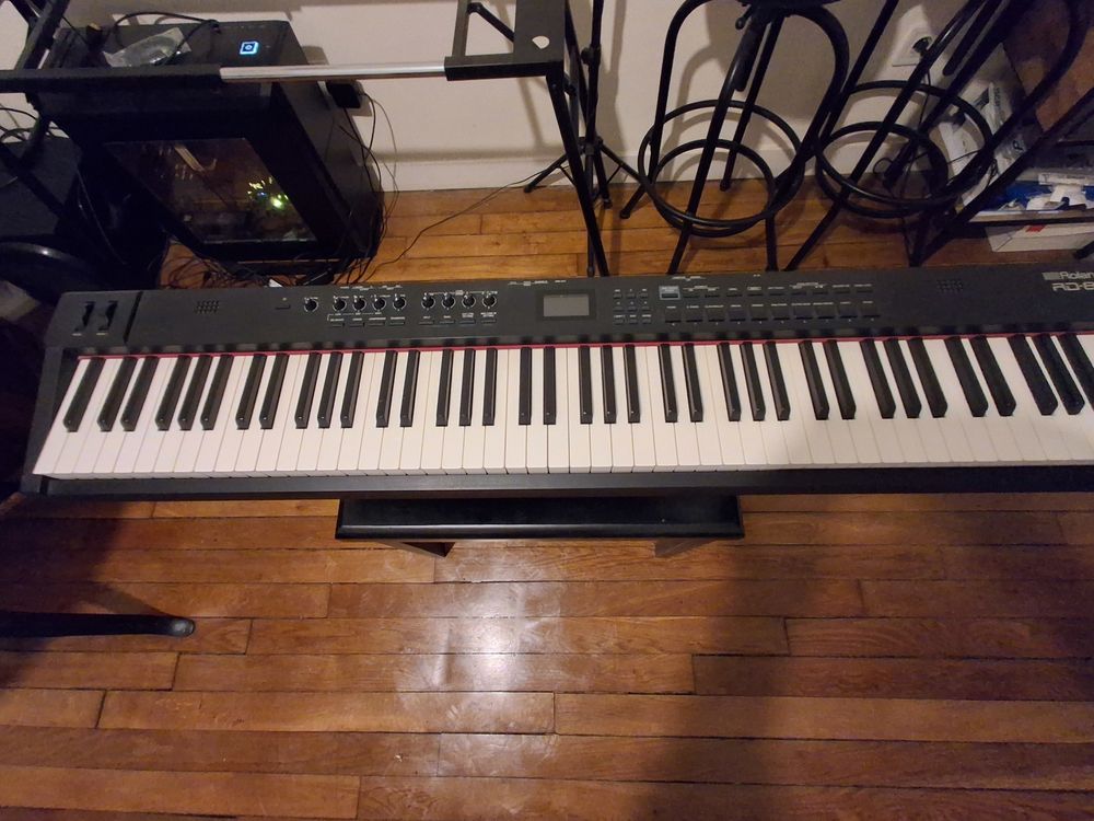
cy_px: 410
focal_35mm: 16
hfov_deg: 94.5
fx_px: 506
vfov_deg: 78.1
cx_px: 547
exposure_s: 1/50
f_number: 2.2
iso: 640
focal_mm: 1.64
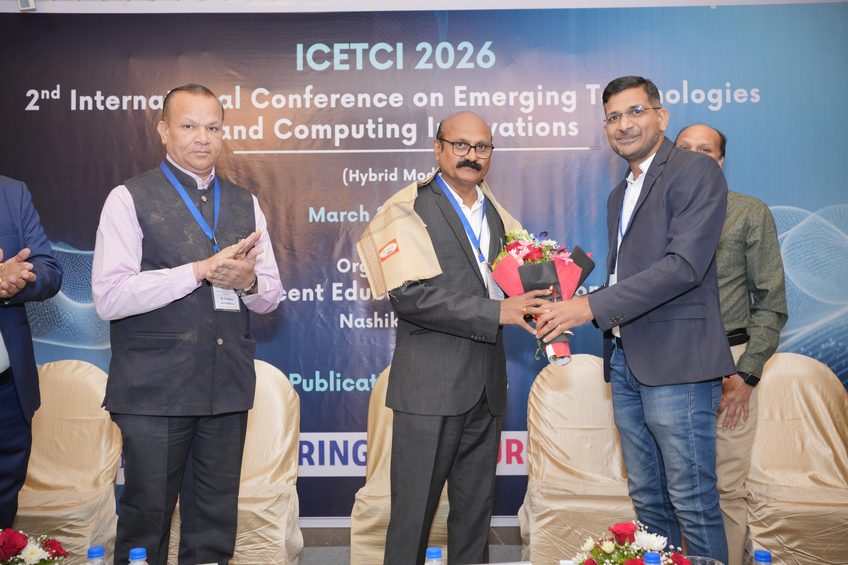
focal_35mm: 35
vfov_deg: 37.9
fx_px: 824
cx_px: 424
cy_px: 282
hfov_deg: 54.4
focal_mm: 35
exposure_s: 1/160
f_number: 4.5
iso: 800
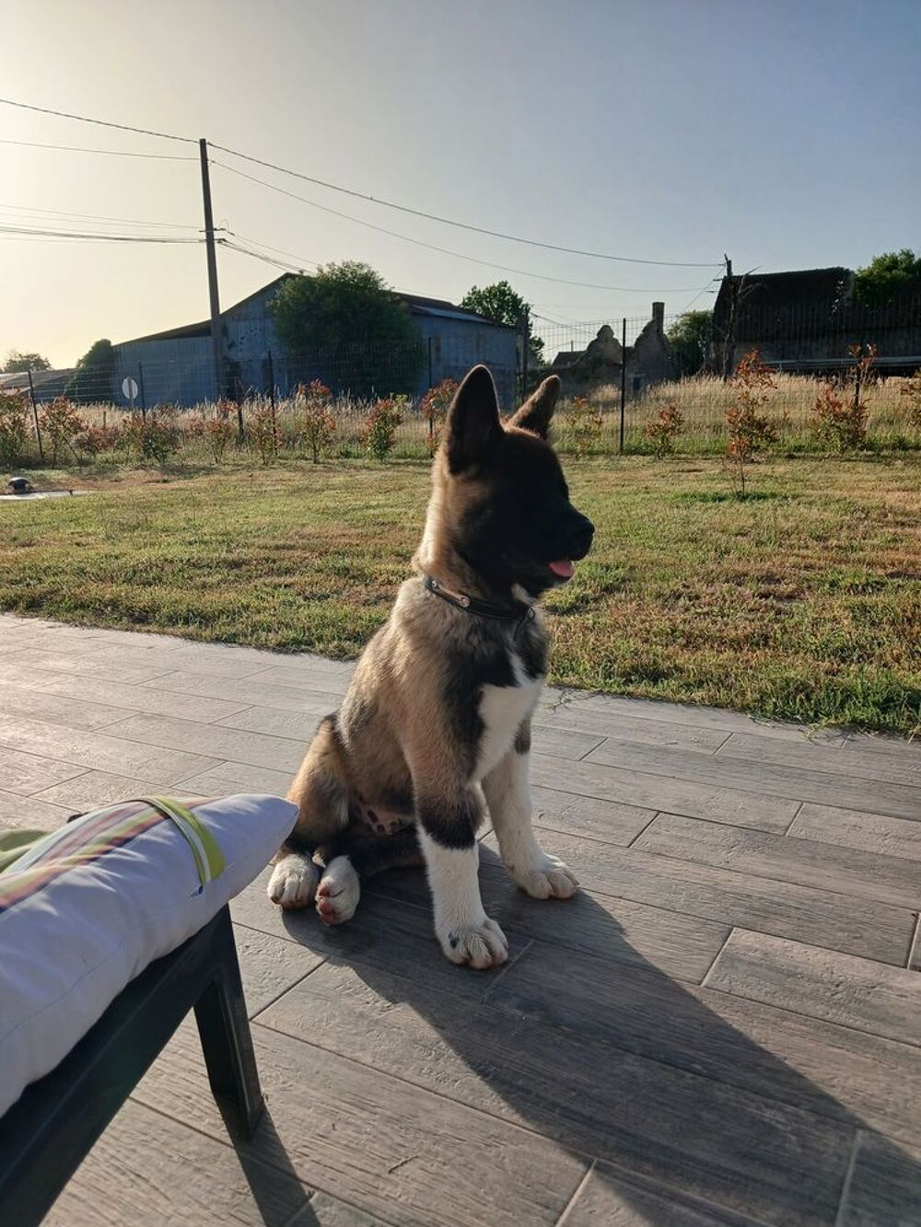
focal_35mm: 27
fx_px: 958
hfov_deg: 51.4
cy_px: 614
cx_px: 460
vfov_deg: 65.3
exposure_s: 1/561
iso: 20
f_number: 1.8
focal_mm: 3.98
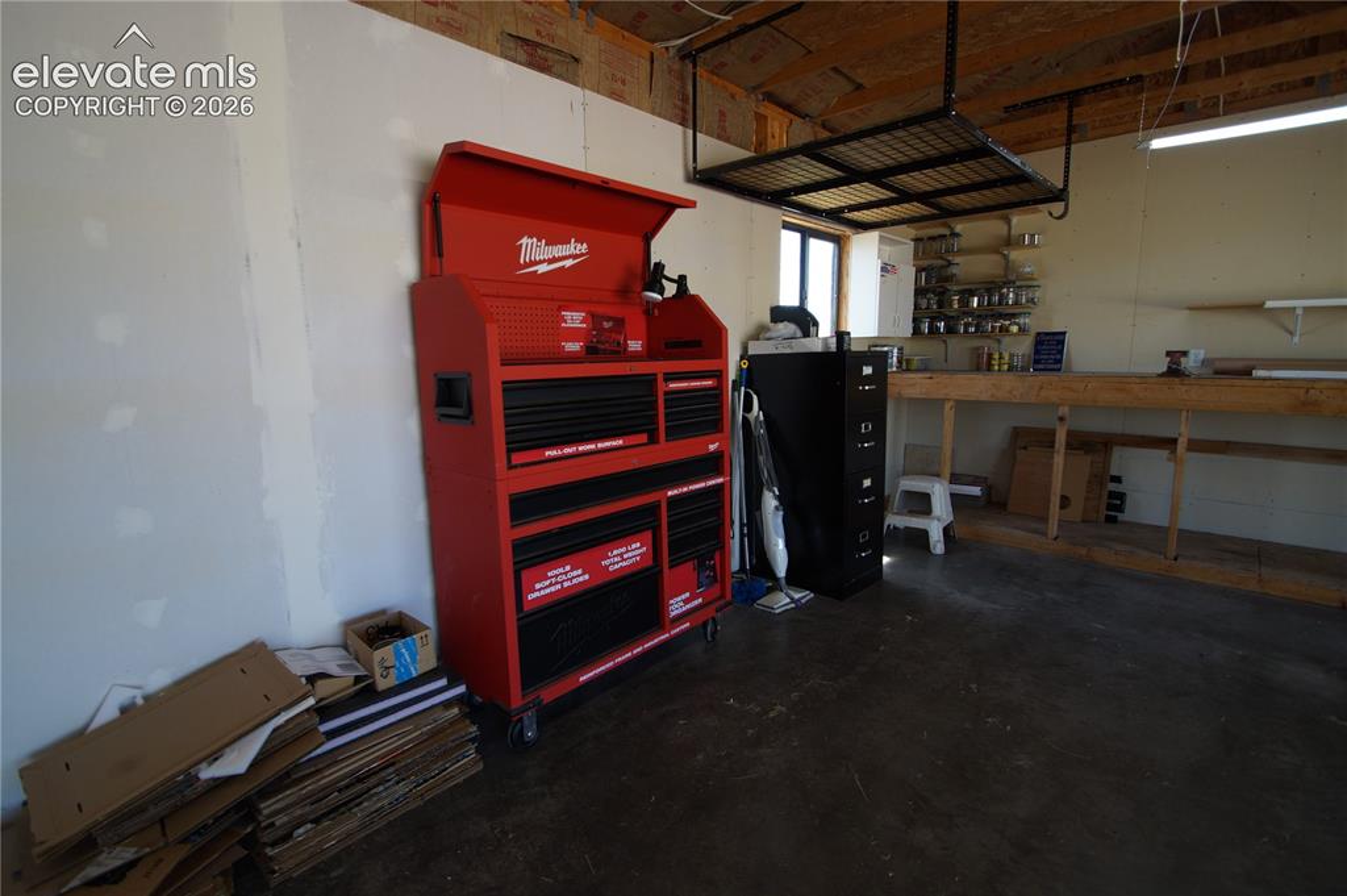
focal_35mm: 15
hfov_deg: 100.4
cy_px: 448
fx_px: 561
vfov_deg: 77.2
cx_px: 674
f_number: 4
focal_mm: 10
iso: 160
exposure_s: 1/60
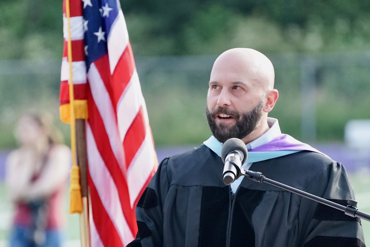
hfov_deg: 6.9
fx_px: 3083
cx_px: 185
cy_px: 124
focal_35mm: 300
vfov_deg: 4.6
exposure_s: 1/1000
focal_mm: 300
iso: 1600
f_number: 5.6
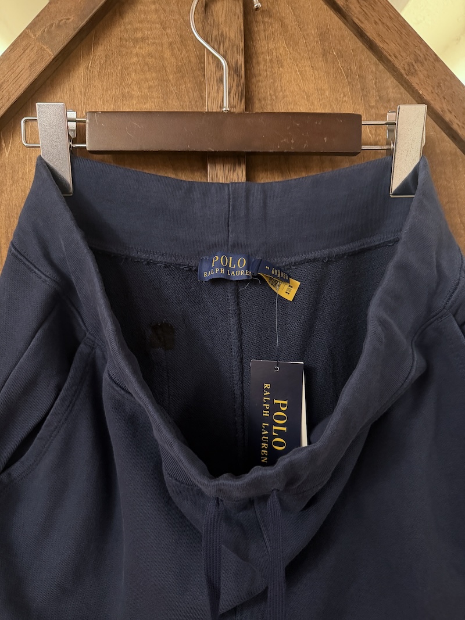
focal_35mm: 24
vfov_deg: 71.6
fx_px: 430
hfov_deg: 56.8
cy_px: 310
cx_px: 232
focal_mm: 6.76
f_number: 1.78
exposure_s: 1/30
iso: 1250
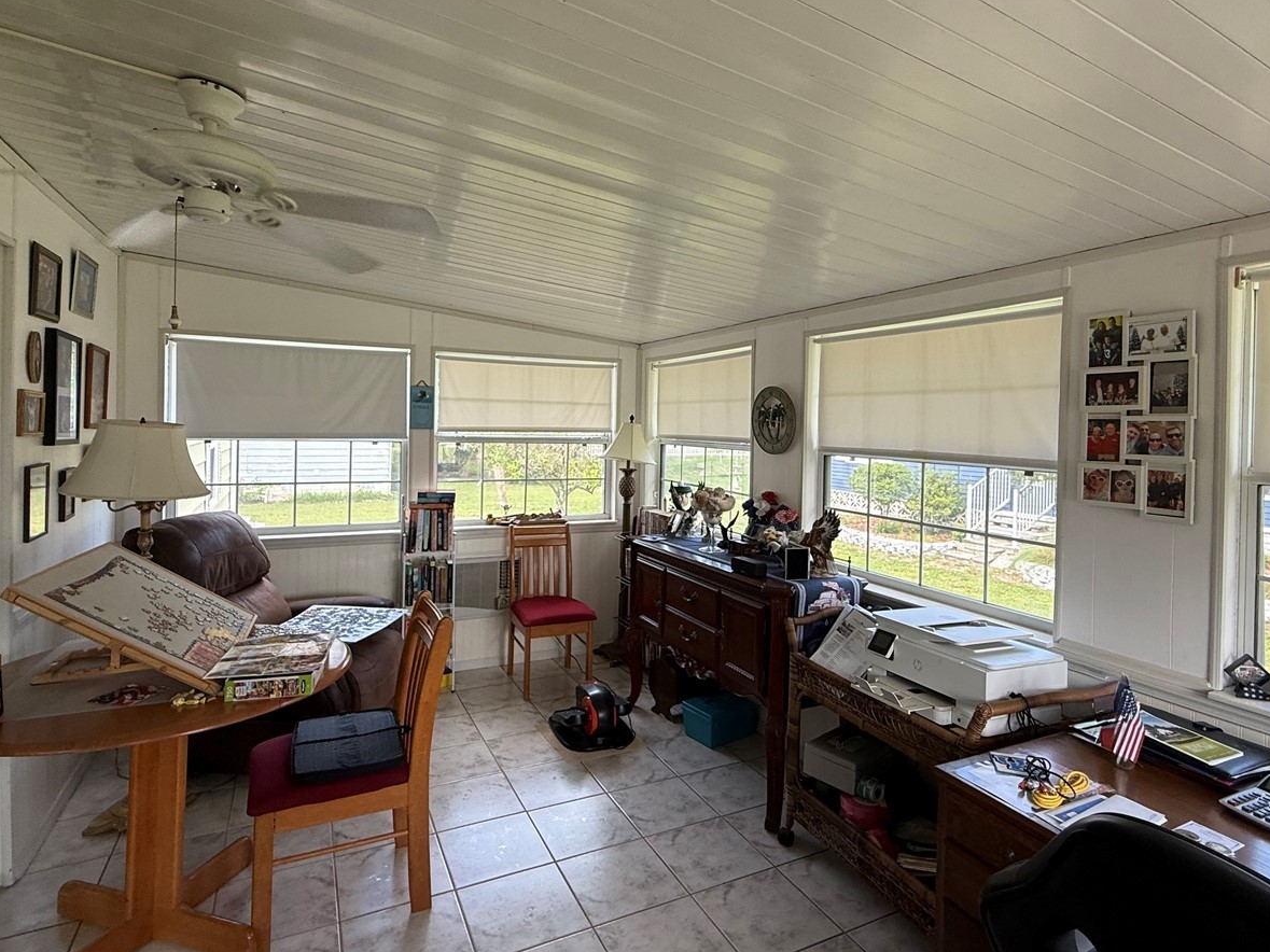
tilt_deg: +0.7
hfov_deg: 84.6
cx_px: 653
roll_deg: -1.7
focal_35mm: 19
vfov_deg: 68.5
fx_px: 697
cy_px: 428
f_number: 2.2
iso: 80
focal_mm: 2.22
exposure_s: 1/99
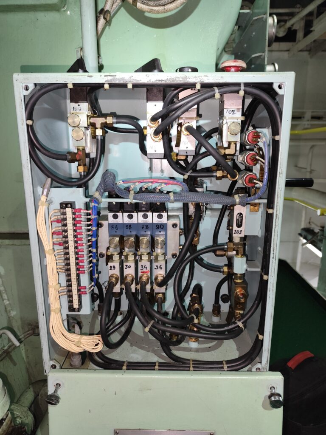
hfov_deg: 58.9
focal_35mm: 23
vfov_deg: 73.9
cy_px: 218
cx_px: 163
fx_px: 289
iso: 640
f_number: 1.65
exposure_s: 1/50
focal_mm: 6.14
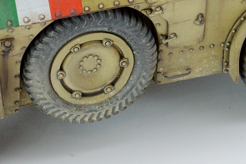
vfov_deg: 3.0
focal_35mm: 462
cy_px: -29
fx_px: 3158
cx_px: 92
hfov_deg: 4.5
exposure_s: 1/20
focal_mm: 105
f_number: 18
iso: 800
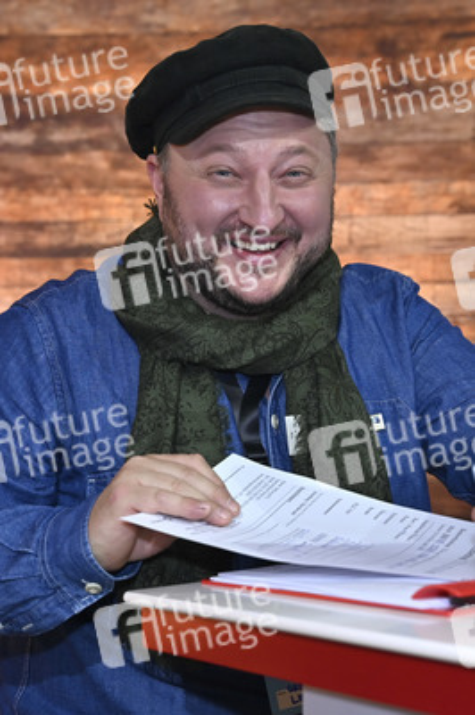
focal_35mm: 38
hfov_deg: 35.0
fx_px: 753
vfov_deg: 50.7
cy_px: 358
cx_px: 238
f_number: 4
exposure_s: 1/200
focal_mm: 38
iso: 1000
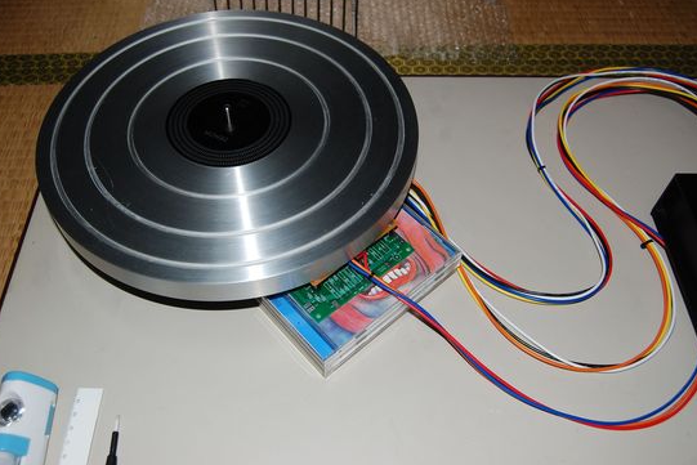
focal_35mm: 31
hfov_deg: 60.3
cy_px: 232
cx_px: 341
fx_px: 600
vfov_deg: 42.4
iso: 200
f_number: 5.6
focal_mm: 20
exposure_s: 1/125
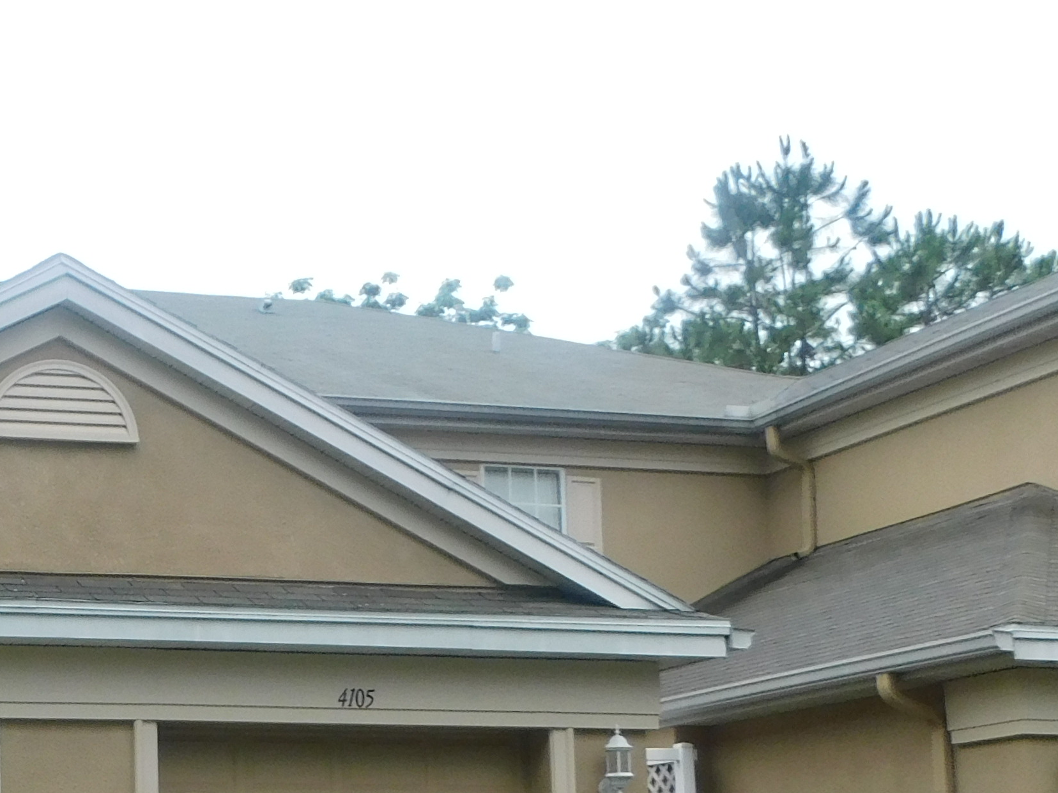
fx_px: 1956
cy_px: 732
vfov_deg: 22.3
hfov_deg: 26.9
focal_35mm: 64
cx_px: -204
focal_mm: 4
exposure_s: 1/250
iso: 125
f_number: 3
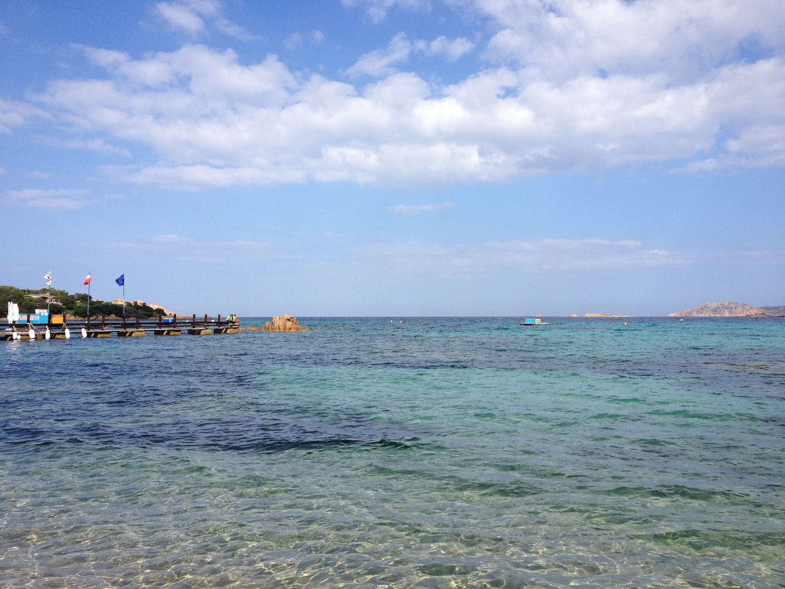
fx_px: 794
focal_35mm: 35
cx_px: 392
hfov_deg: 52.6
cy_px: 294
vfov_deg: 40.7
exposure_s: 1/2045
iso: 50
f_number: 2.4
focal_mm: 4.28
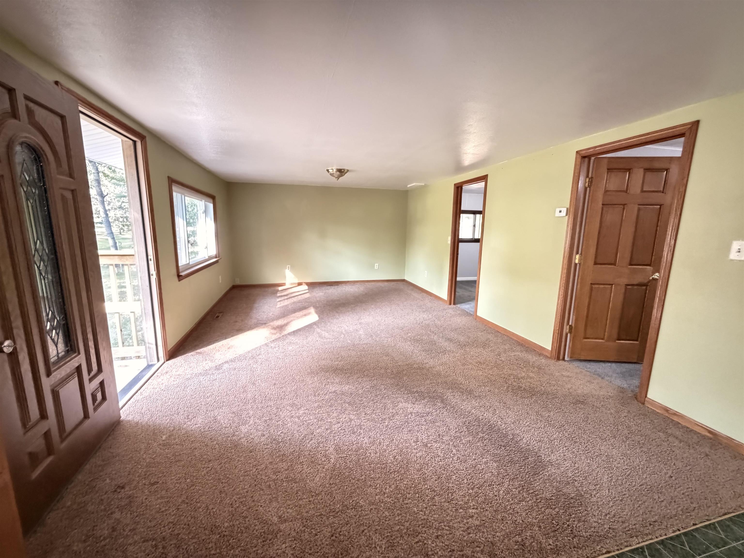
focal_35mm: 14
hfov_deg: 102.1
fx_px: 301
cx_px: 372
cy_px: 279
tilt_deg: -8.1
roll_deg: +0.1
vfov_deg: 85.7
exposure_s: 1/30
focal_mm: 2.22
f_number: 2.2
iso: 2500
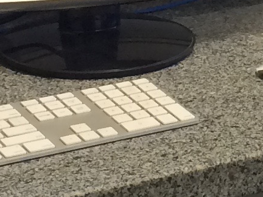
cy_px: -145
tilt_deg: -10.7
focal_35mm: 219
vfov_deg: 6.6
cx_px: 348
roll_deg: -1.0
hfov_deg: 8.9
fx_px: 1664
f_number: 2.2
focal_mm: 4.15
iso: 50
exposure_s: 1/30
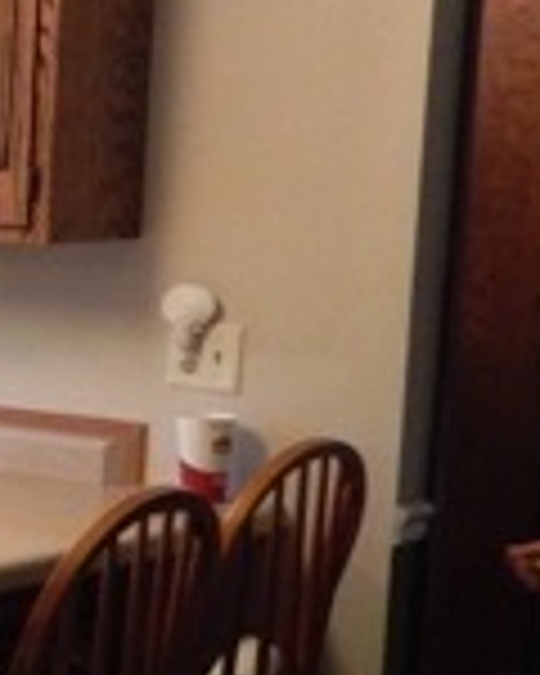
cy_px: 382
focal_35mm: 96
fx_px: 1918
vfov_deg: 20.0
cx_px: -873
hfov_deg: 11.9
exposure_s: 1/30
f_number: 3
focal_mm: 4
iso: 220
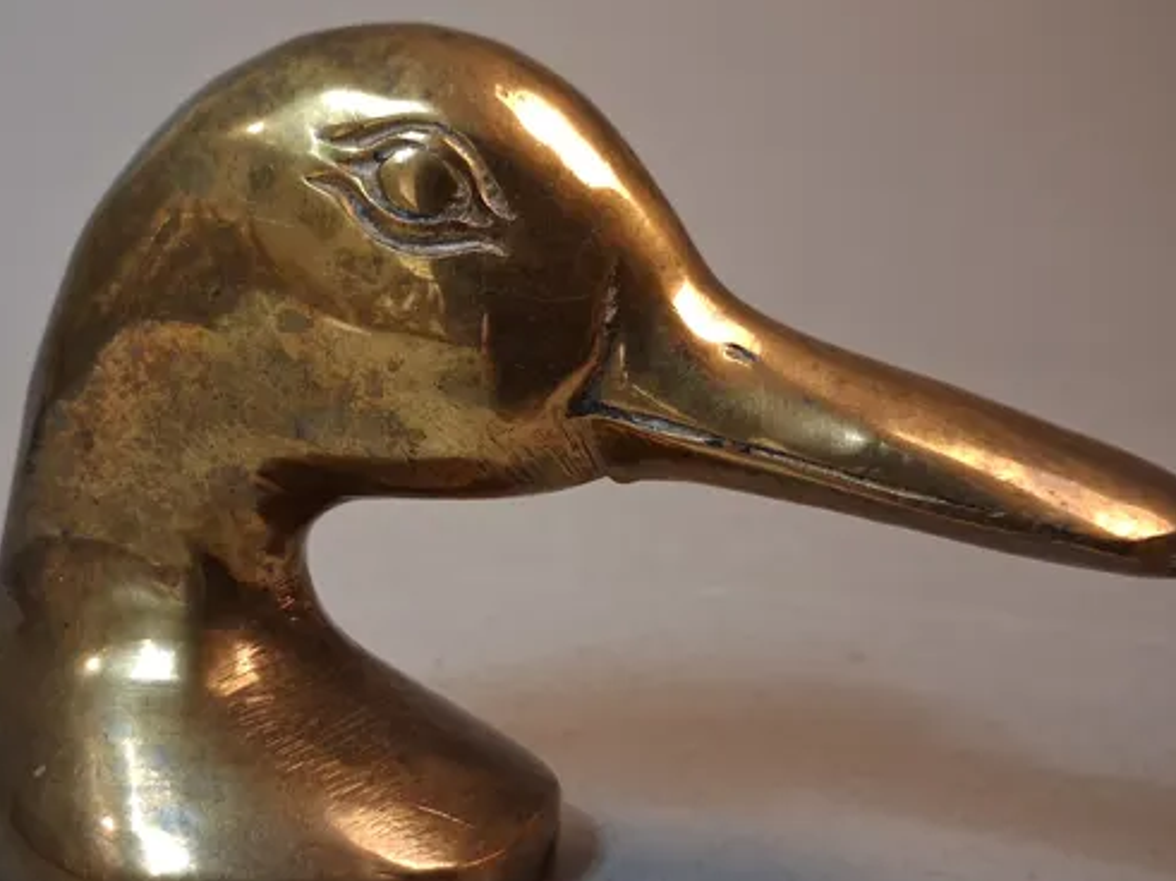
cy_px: 409
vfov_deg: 32.8
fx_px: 1494
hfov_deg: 42.7
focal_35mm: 44
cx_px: 457
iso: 400
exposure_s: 1/50
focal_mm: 4
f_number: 1.8
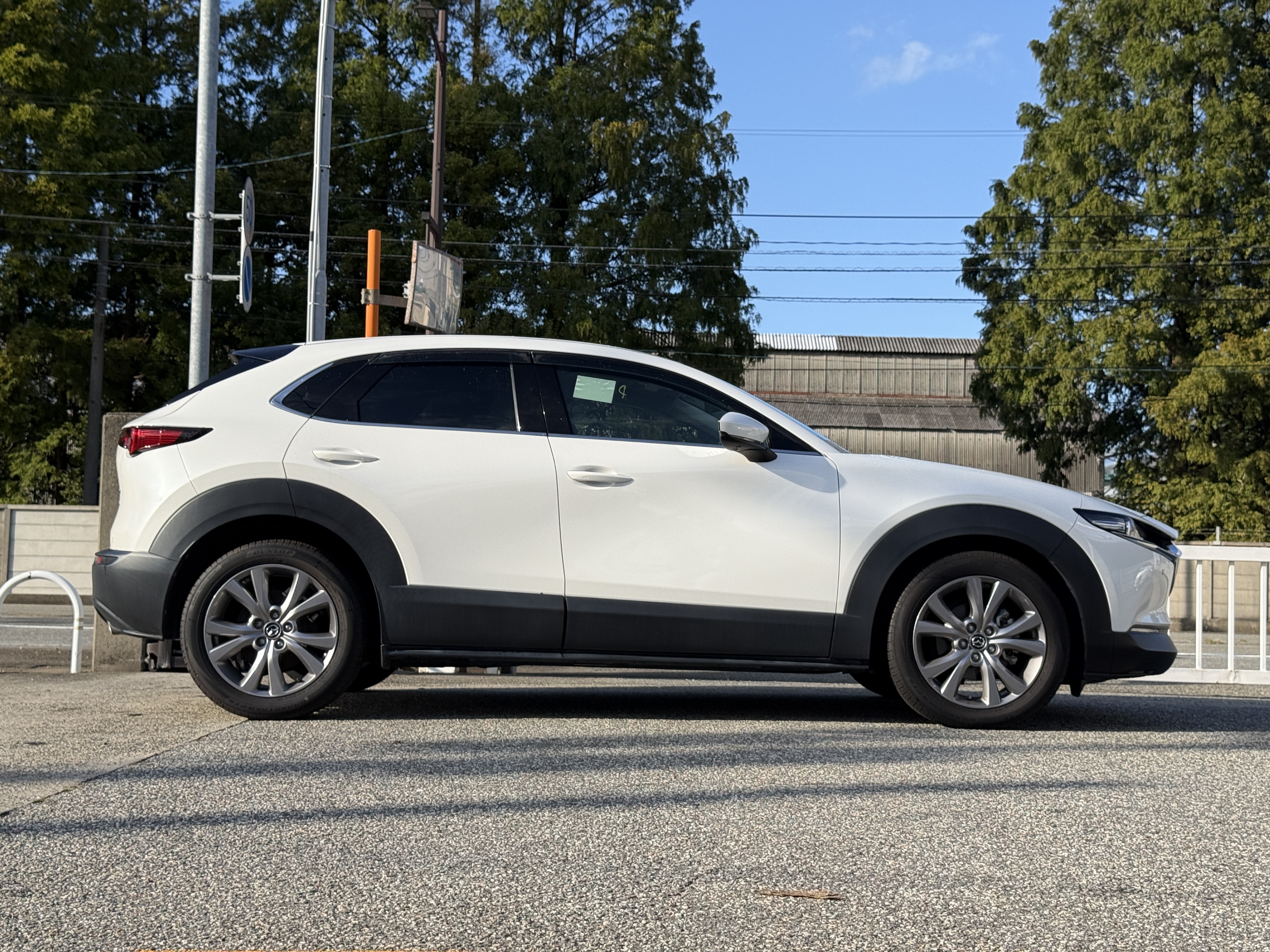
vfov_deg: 30.3
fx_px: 1761
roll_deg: -1.9
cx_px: 635
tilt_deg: +3.5
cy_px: 476
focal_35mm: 48
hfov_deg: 39.7
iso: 64
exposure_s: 1/3226
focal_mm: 6.76
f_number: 1.78
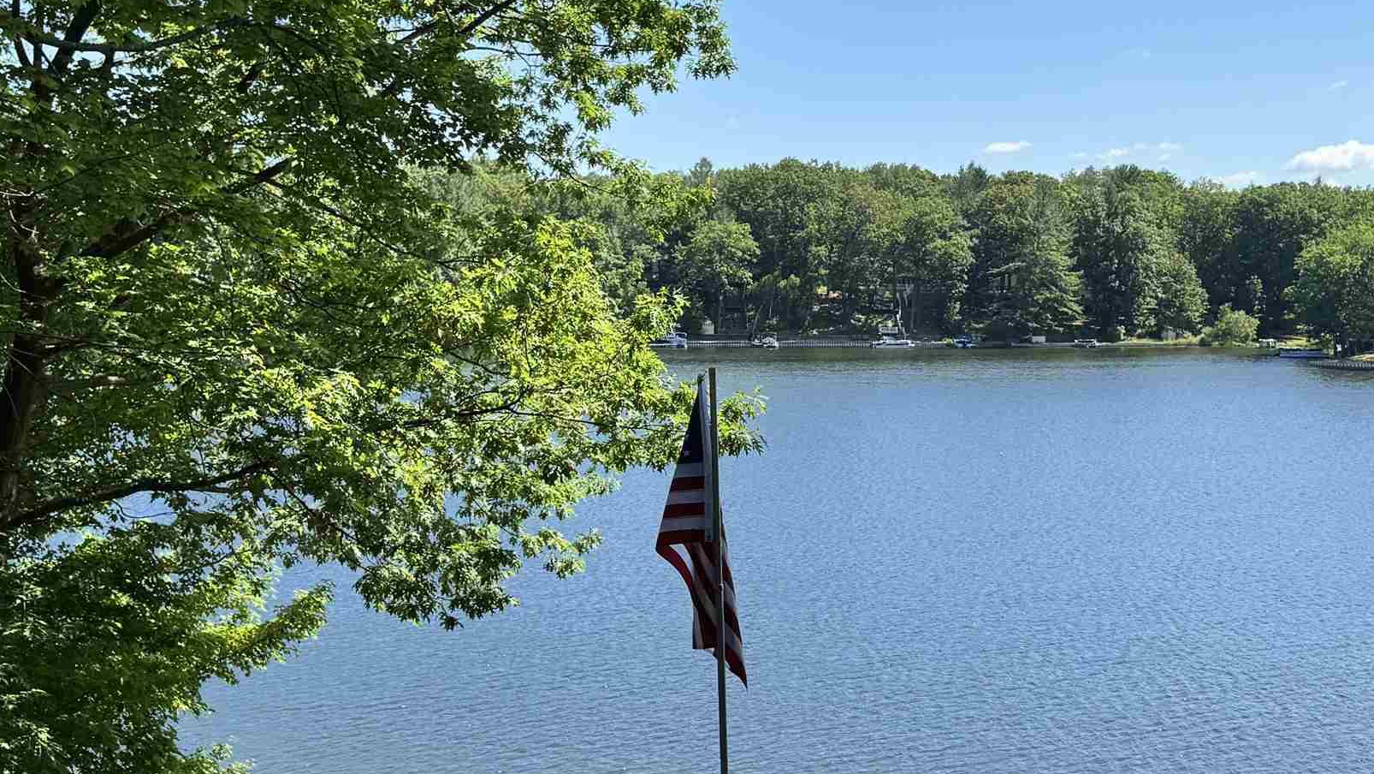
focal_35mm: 50
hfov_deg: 41.3
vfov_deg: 24.0
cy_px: 348
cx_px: 719
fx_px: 1822
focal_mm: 6.76
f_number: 1.78
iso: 80
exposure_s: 1/3597
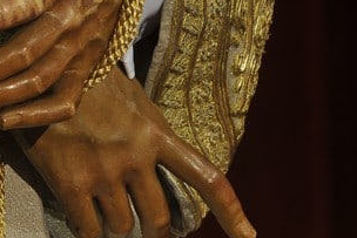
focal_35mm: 631
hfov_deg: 3.3
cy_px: 141
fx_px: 6260
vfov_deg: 2.2
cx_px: 164
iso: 250
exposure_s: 1
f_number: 14
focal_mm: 300
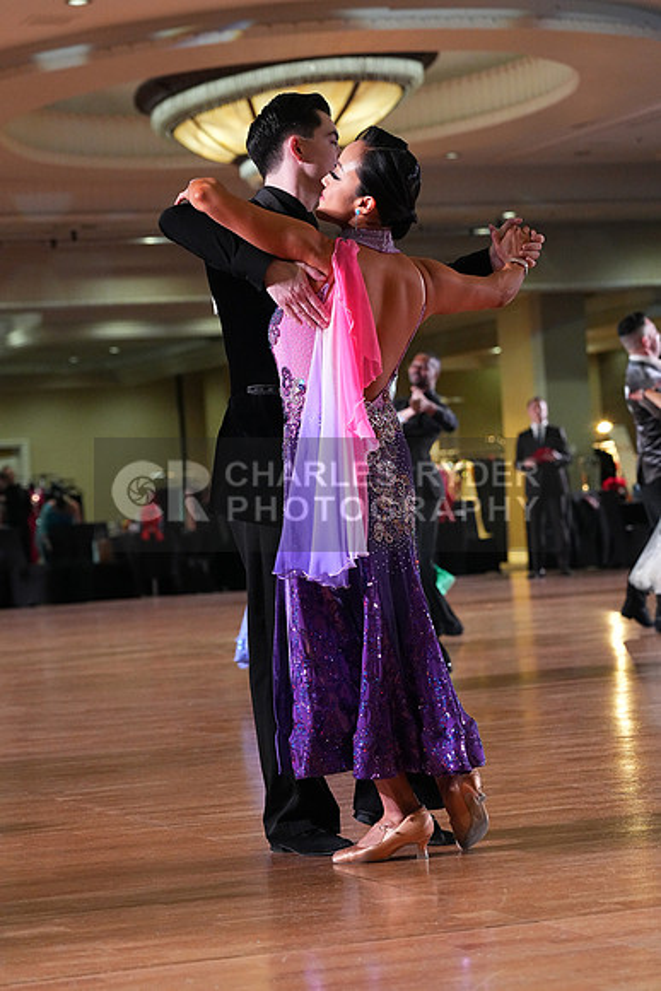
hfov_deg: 14.1
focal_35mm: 97
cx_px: 330
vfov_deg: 21.0
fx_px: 2670
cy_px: 496
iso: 6400
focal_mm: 97
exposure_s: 1/400
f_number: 5
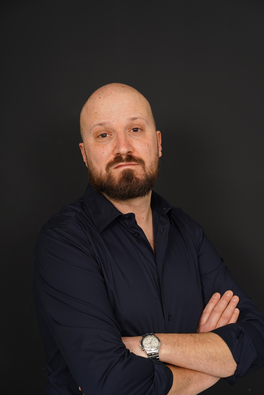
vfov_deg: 27.7
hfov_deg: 18.7
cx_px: 132
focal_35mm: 73
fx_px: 803
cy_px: 198
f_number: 5
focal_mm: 73
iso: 400
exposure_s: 1/125
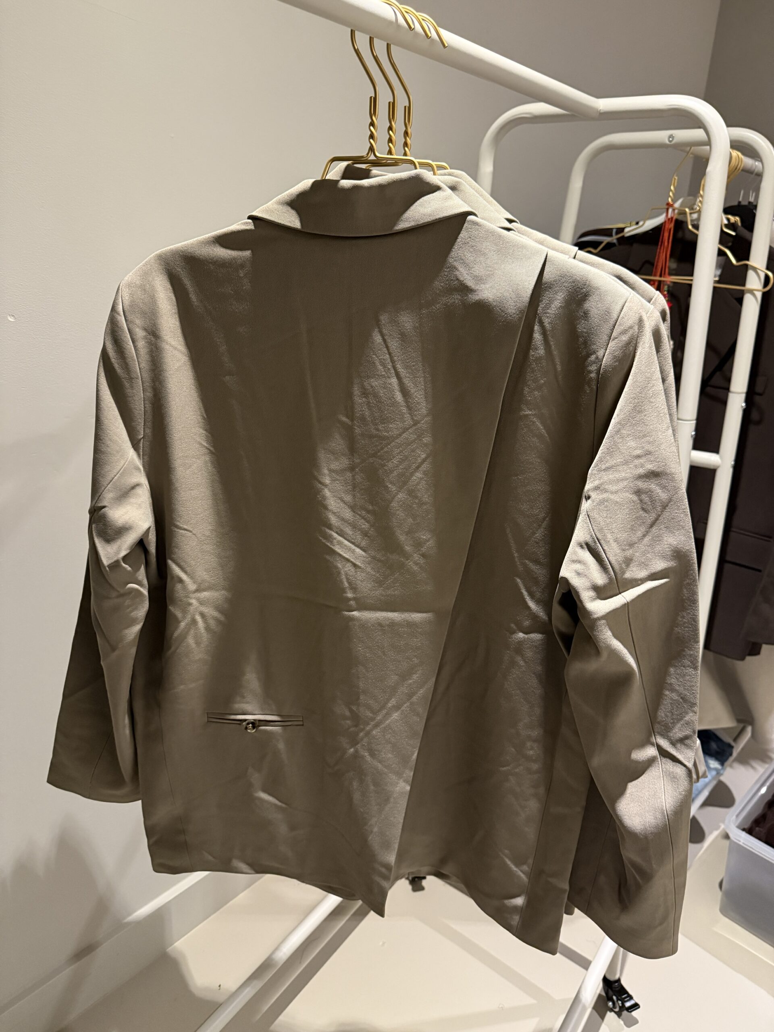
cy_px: 516
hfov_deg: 56.8
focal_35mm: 24
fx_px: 716
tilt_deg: -20.3
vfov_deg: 71.6
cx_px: 387
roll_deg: -2.8
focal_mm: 6.76
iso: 640
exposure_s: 1/33
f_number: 1.78
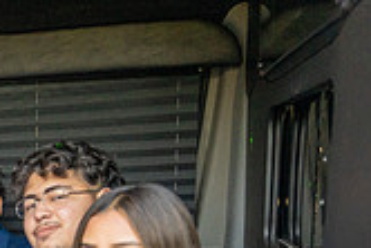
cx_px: -261
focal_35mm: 84
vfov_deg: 15.3
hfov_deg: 19.3
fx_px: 866
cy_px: 343
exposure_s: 1/250
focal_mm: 24
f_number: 2.8
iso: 1000
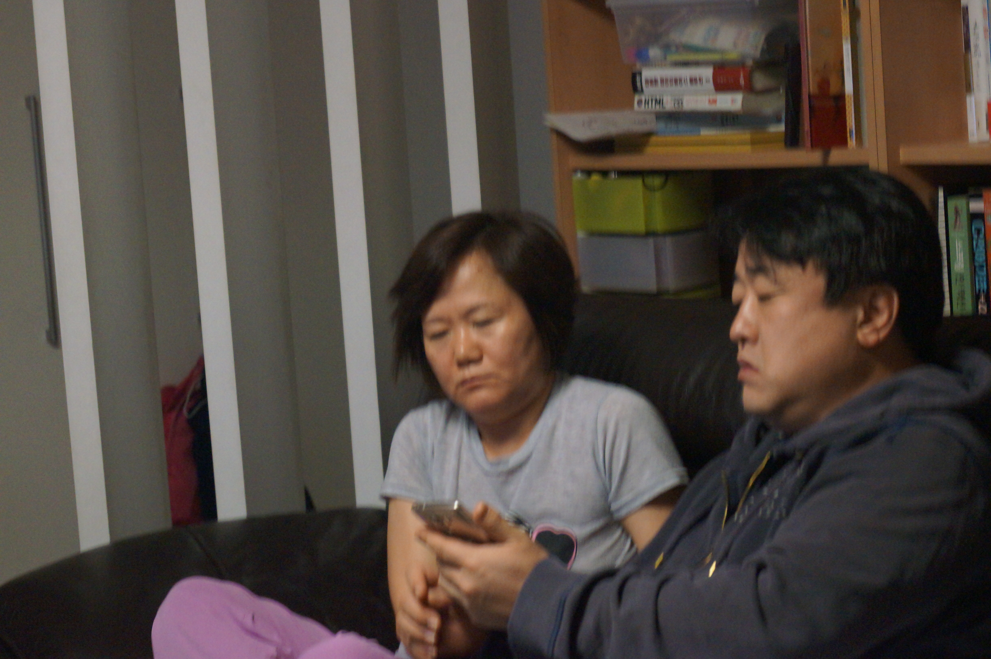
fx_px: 2269
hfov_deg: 24.6
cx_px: 496
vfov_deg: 16.5
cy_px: 330
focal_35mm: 82
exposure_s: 1/125
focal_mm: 55
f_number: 5.6
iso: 3200
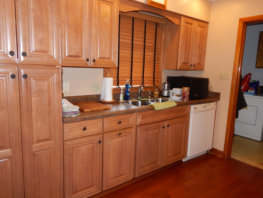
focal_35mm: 25
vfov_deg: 54.9
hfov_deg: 69.4
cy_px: 99
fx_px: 190
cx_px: 132
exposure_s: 1/30
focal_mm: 4.5
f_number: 3.1
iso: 200
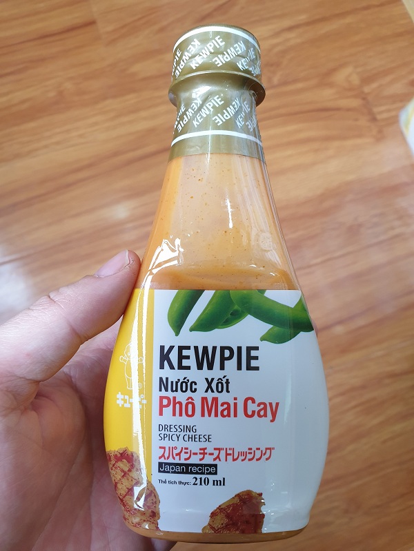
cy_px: 276
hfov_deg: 53.1
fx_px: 415
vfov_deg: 67.3
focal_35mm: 26
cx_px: 207
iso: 250
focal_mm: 4.3
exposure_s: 1/50
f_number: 2.4
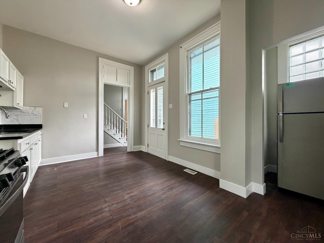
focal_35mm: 14
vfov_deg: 85.7
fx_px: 131
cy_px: 122
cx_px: 162
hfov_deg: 102.1
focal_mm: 2.22
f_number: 2.2
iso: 250
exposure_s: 1/120
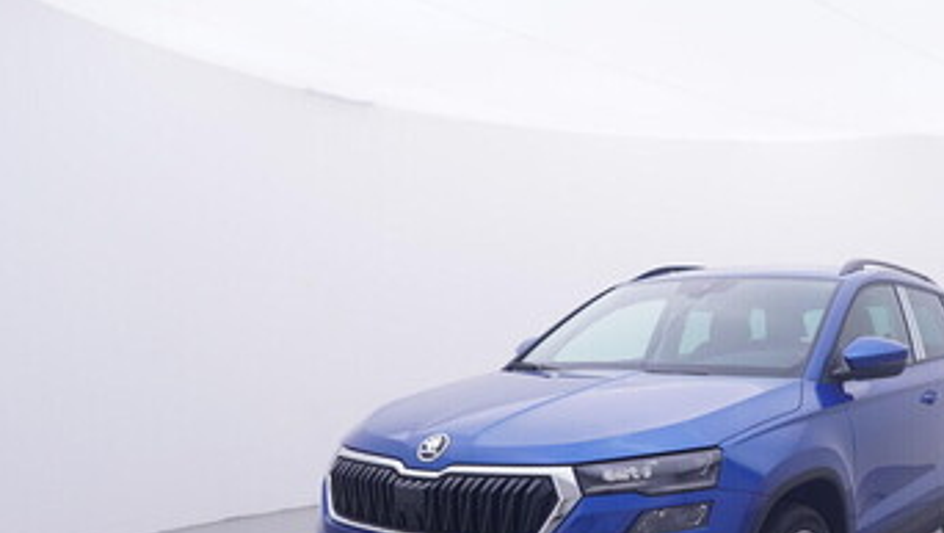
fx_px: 948
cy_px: 396
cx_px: 733
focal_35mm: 38
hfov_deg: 50.3
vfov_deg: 30.9
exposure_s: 1/80
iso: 200
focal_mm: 15
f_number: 5
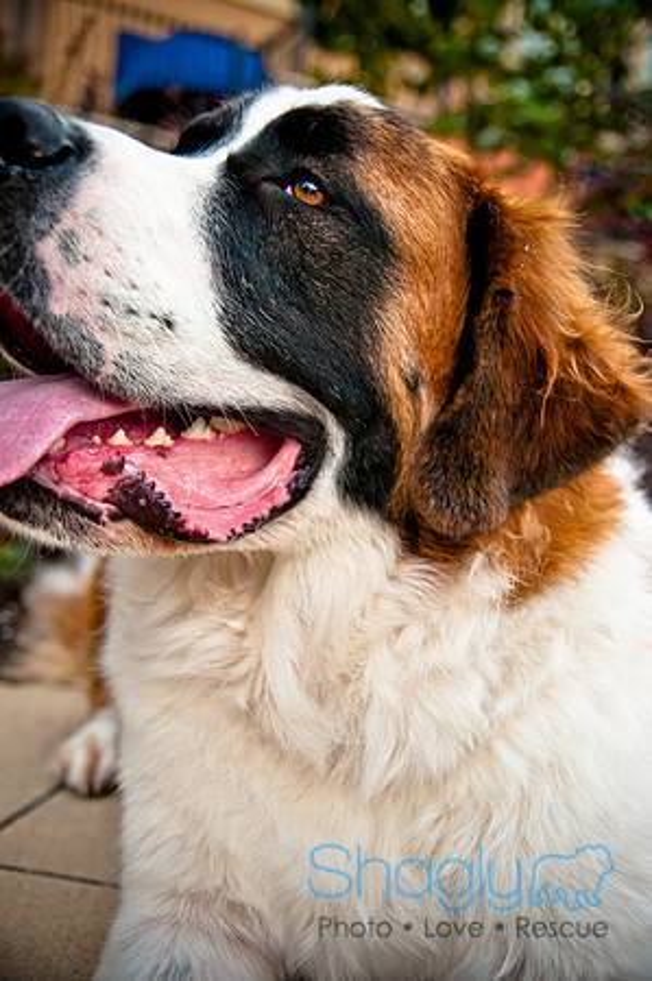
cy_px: 490
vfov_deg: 48.0
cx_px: 326
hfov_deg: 32.9
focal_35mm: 40
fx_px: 1103
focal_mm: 27
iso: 400
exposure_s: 1/1000
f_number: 3.2
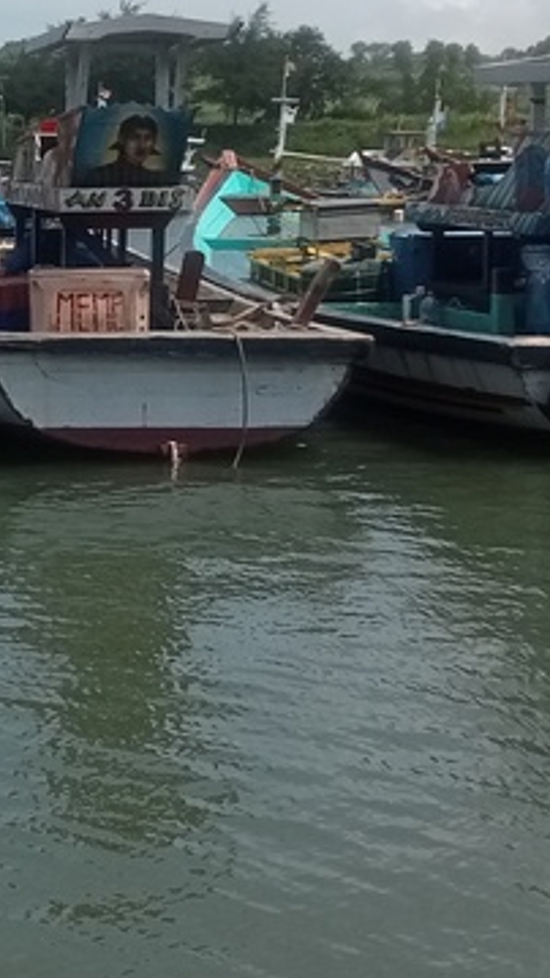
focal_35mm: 85
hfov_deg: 13.9
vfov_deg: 24.8
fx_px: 2203
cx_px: -57
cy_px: 294
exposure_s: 1/1761
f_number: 2.2
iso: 102
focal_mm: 3.46
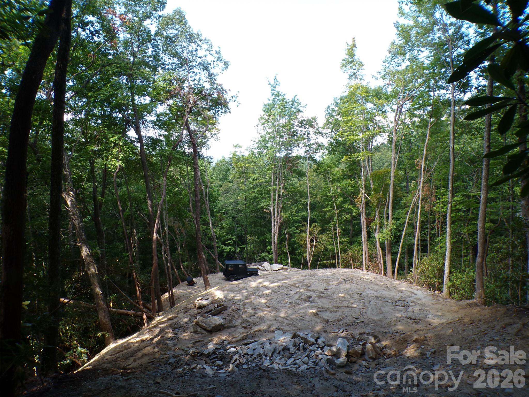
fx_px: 367
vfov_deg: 56.8
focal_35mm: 24
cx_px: 264
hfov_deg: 71.6
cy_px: 198
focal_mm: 4.3
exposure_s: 1/100
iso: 100
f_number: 4.4
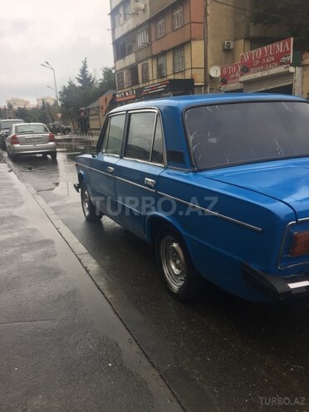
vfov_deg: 61.7
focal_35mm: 29
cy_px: 206
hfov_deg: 48.2
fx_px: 345
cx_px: 154
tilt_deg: -14.7
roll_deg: +2.1
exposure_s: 1/107
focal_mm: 4.15
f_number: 2.2
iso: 32
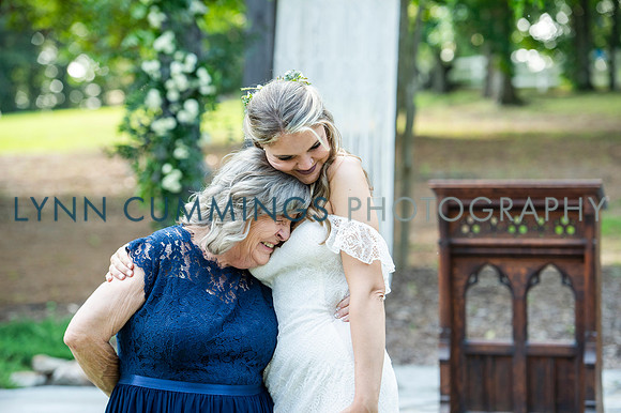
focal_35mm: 120
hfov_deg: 17.1
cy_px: 206
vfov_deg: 11.4
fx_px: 2069
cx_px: 310
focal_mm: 120
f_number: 3.5
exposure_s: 1/250
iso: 400
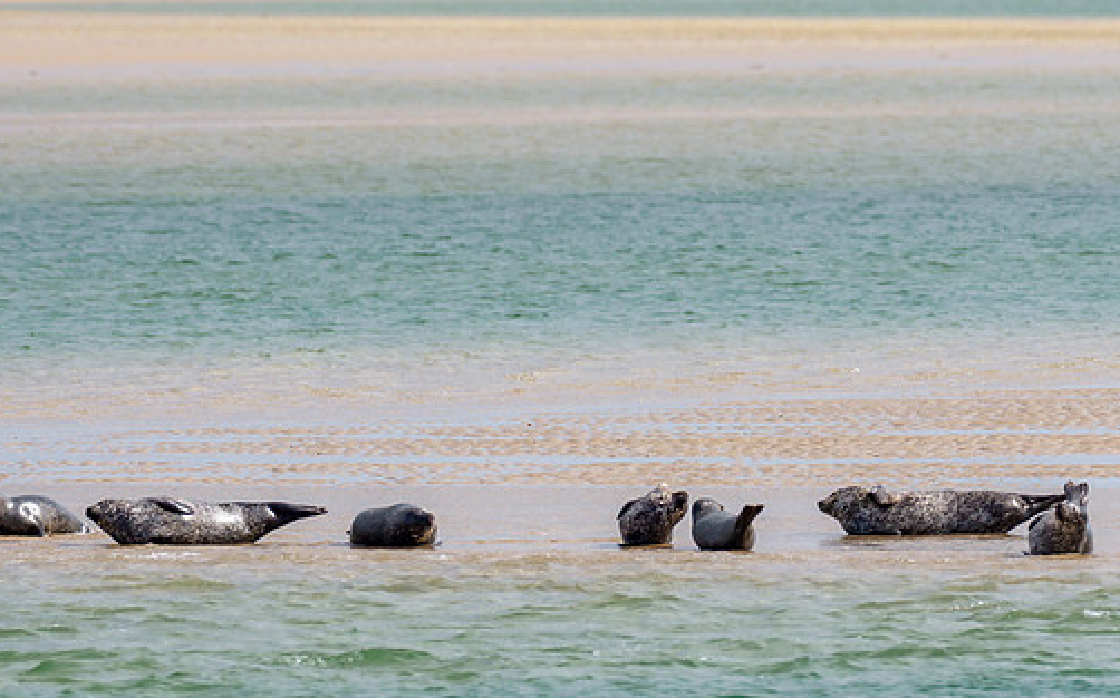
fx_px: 27636
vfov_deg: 1.4
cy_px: 456
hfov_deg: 2.3
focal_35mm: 906
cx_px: 638
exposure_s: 1/1250
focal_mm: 300
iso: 200
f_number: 4.5
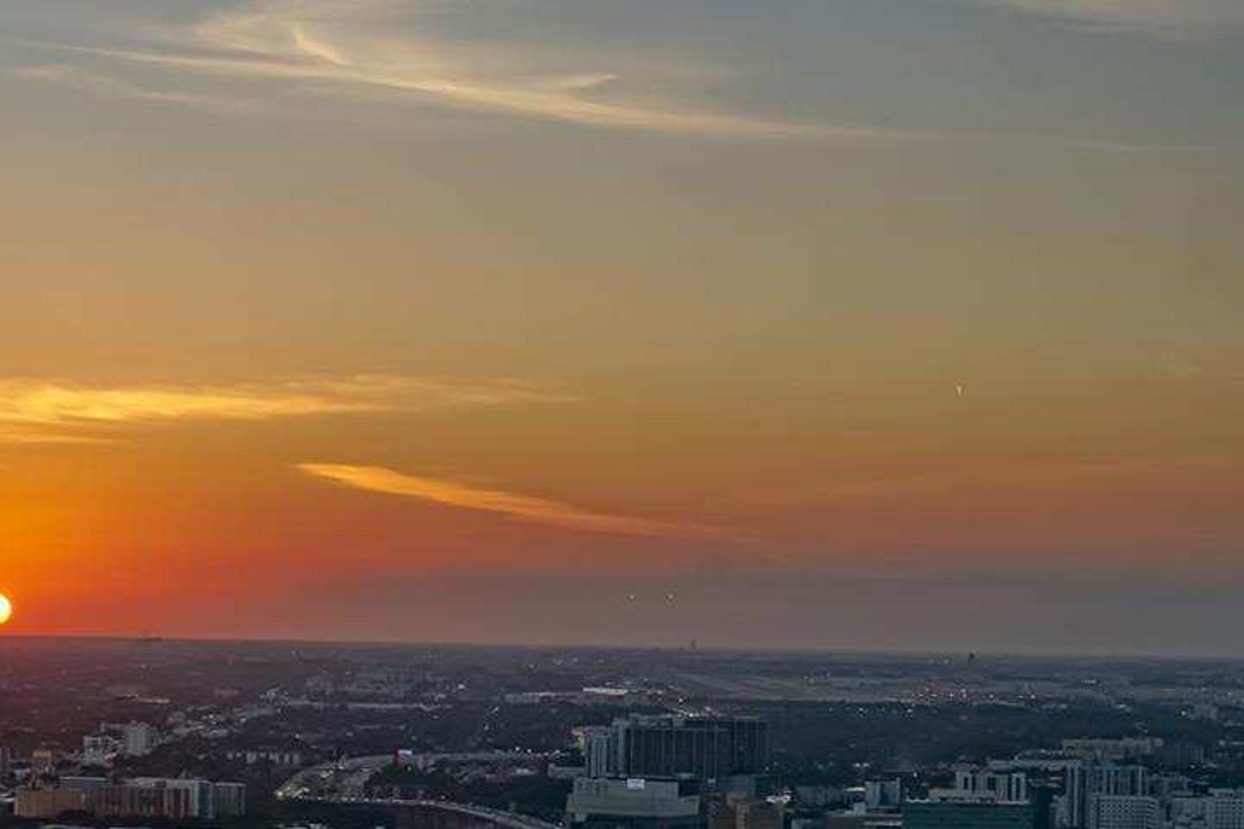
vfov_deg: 13.7
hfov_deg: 19.5
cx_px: -124
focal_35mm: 100
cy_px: 563
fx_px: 3455
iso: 200
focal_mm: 30
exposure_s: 1/160
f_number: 13
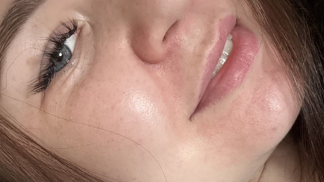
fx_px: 447
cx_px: 152
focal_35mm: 52
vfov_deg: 22.1
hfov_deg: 39.9
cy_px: 188
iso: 400
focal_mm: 2.69
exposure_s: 1/37
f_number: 1.9
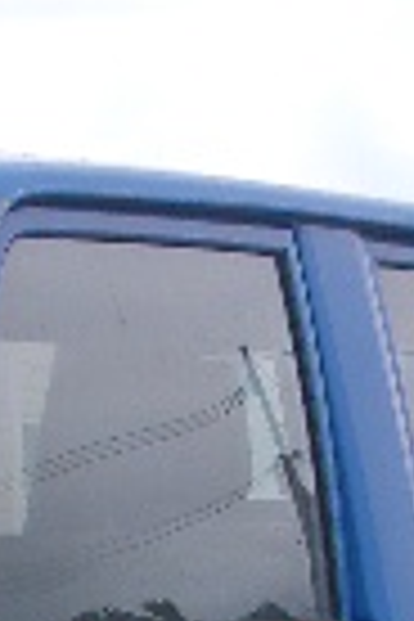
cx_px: 58
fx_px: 4071
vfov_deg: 8.5
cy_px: 900
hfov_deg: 5.8
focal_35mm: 236
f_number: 3.1
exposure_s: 1/400
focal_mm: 8.2
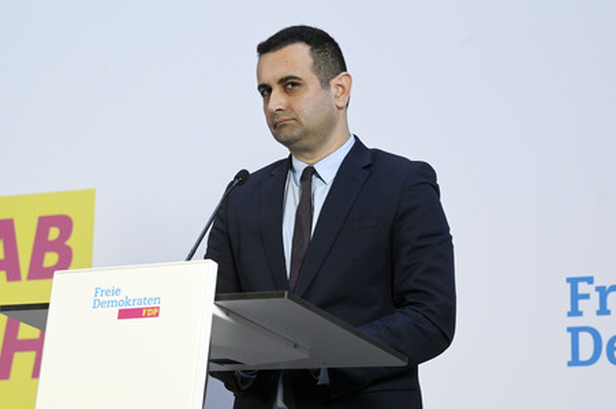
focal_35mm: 105
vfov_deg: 13.0
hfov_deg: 19.5
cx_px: 308
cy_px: 204
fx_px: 1795
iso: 5000
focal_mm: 105
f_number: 5.6
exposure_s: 1/500
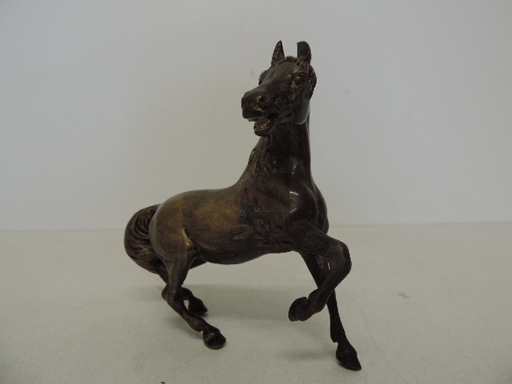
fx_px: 355
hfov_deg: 71.6
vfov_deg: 56.8
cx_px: 256
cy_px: 192
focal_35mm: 24
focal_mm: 4.3
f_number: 3
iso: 200
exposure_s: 1/30
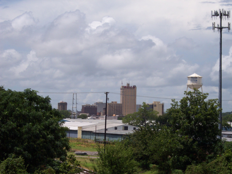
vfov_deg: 13.0
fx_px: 764
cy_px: 87
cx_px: 116
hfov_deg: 17.3
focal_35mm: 114
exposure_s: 1/500
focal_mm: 24
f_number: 8
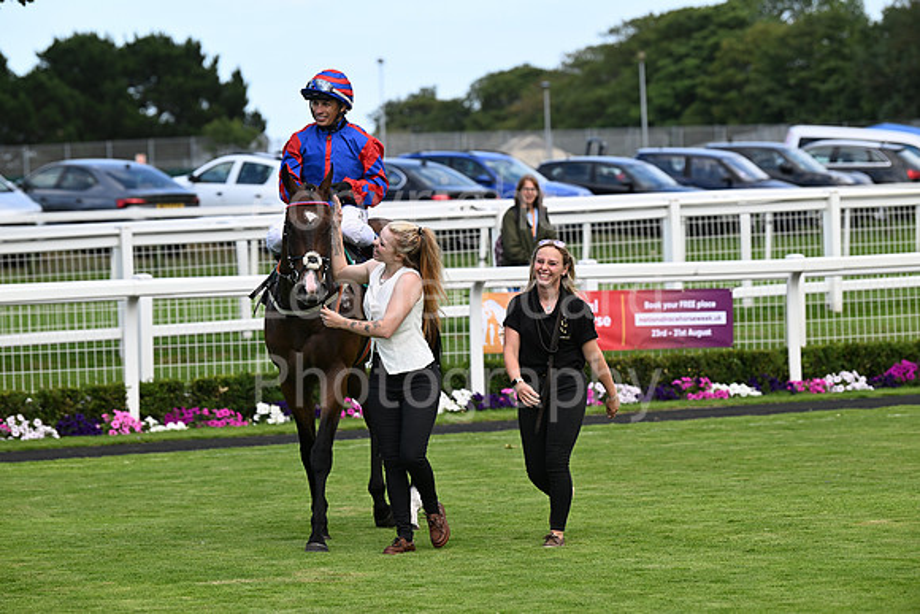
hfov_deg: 12.4
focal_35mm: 165
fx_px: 4217
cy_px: 307
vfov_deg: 8.3
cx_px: 460
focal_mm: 165
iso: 500
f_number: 5
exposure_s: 1/1250
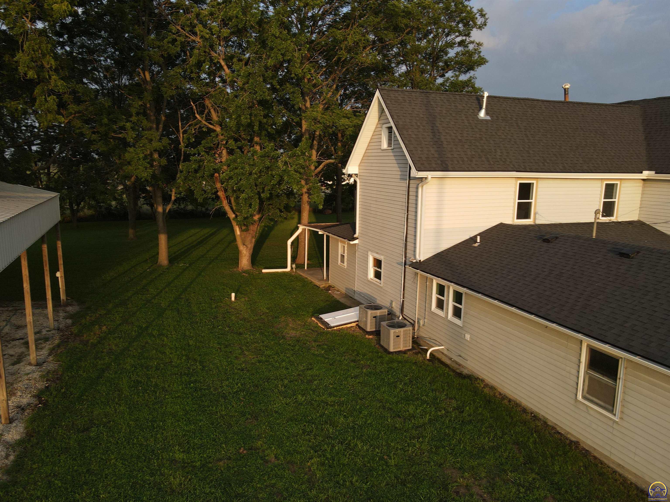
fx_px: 465
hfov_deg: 71.6
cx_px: 335
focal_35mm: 24
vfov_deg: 56.8
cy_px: 251
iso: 100
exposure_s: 1/200
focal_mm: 4.5
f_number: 2.8
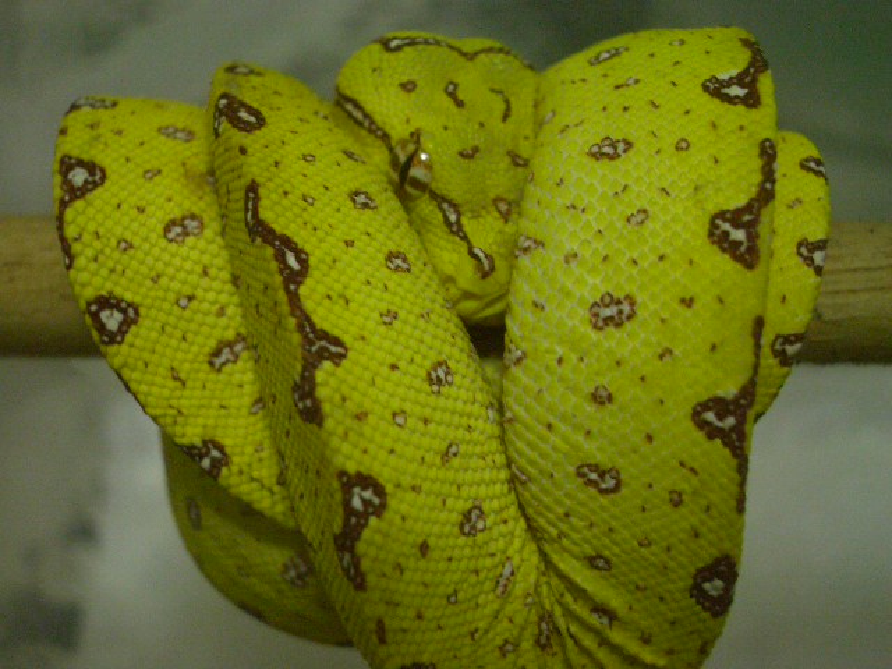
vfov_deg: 29.7
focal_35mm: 49
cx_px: 446
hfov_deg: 38.9
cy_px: 334
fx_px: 1263
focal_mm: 8.2
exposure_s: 1/15
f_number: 3.1
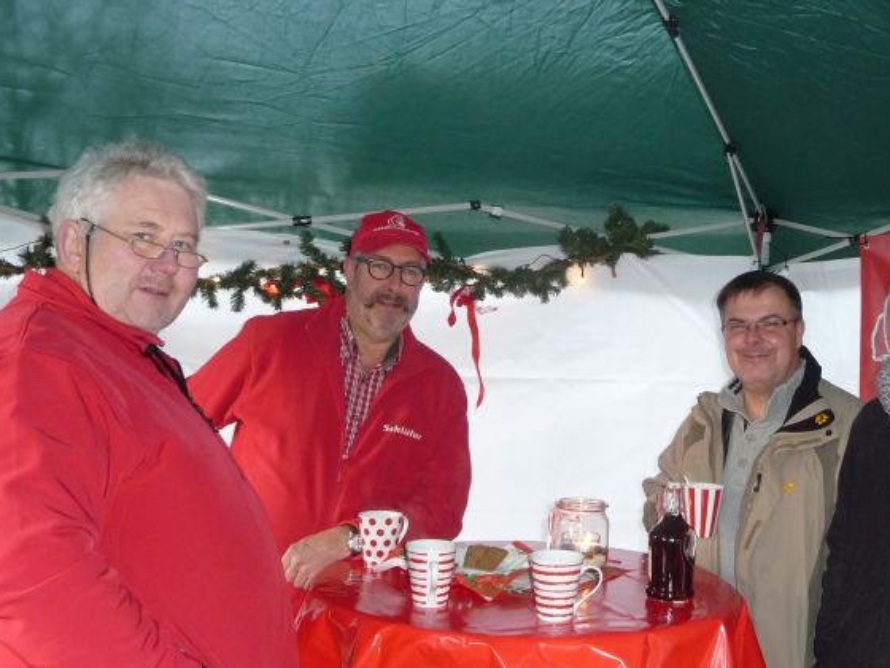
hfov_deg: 46.2
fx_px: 1028
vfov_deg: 35.8
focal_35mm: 40
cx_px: 578
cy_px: 399
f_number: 3.3
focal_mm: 4.7
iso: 250
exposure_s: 1/30
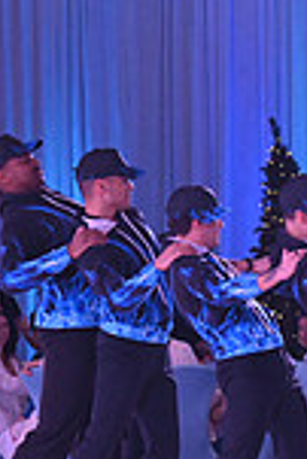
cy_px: 418
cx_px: 654
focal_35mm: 250
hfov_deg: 5.4
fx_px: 3190
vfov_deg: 8.2
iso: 3200
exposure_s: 1/400
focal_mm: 65
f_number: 5
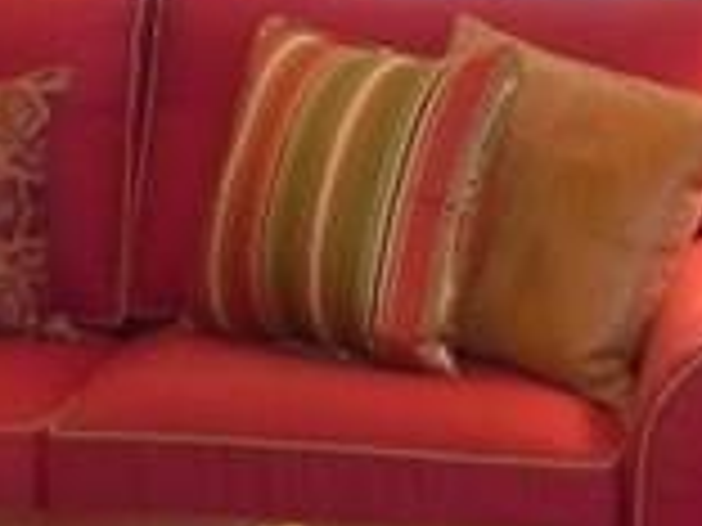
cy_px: 72
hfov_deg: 10.4
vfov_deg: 7.8
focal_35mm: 190
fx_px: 3853
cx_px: 158
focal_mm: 5.2
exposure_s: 1/33.4
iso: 160
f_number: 2.8
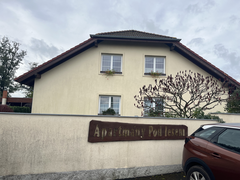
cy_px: 90
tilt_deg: +6.4
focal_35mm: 26
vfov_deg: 53.1
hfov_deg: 67.3
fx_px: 180
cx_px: 120
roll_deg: -0.6
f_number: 1.6
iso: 50
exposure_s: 1/2179
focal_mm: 5.1
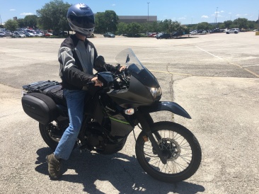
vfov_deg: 48.2
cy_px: 97
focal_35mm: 29
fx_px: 217
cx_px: 130
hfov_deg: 61.7
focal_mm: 4.15
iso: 25
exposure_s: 1/1304
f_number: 2.2
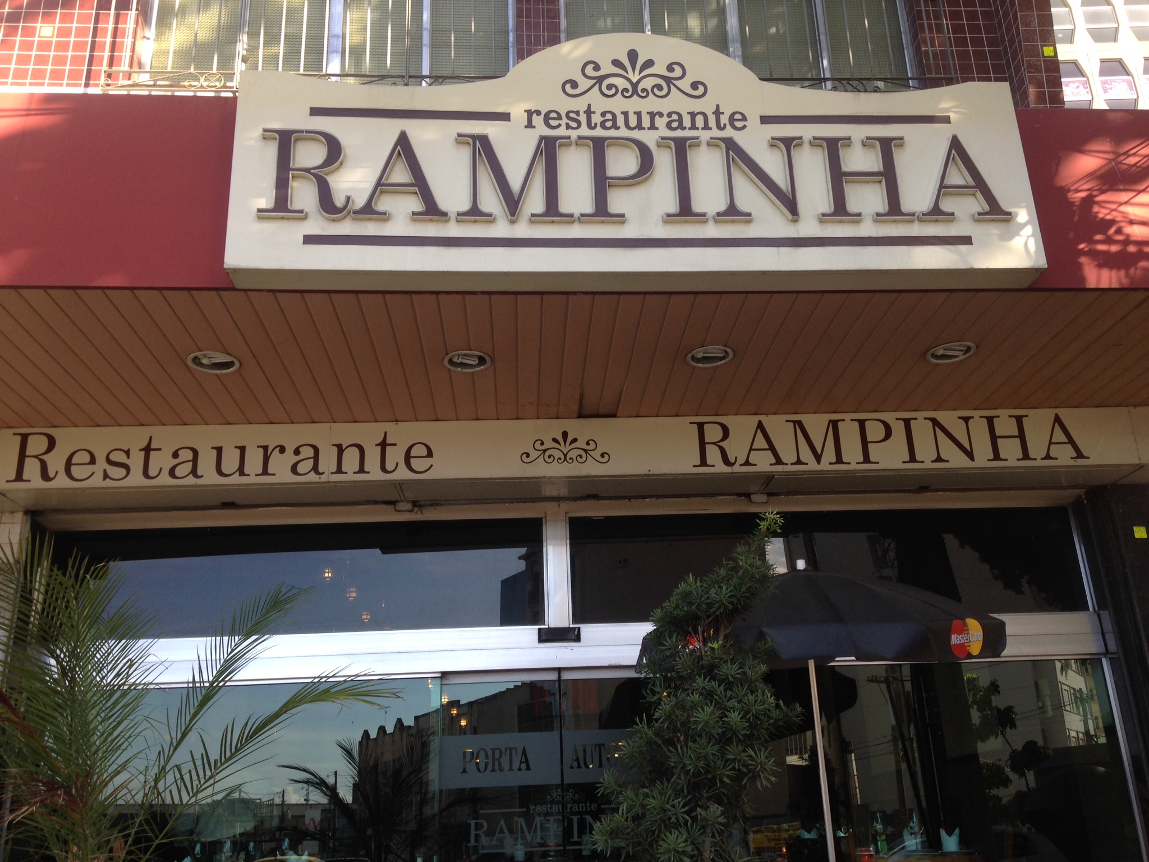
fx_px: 1095
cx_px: 574
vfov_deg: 42.9
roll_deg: +2.5
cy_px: 431
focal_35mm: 33
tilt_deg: +19.7
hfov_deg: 55.4
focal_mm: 4.12
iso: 50
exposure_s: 1/290
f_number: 2.4
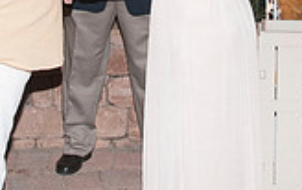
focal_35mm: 97
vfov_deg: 13.1
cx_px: 180
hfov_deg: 21.4
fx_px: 799
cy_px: -51
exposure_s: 1/30
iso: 400
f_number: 5.6
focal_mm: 18
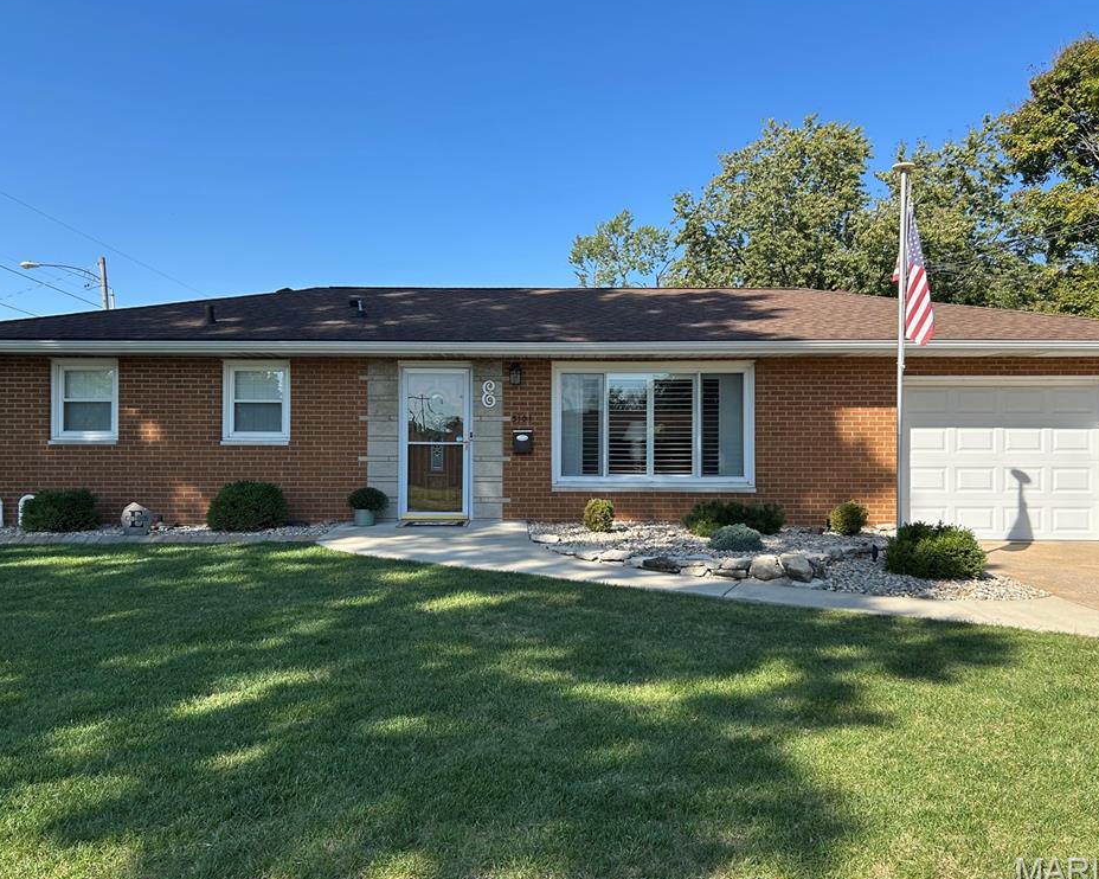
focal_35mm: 28
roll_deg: -0.2
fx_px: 911
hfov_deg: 62.2
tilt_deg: +1.4
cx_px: 528
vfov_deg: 51.5
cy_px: 441
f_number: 1.5
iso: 50
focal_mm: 5.7
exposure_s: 1/2008
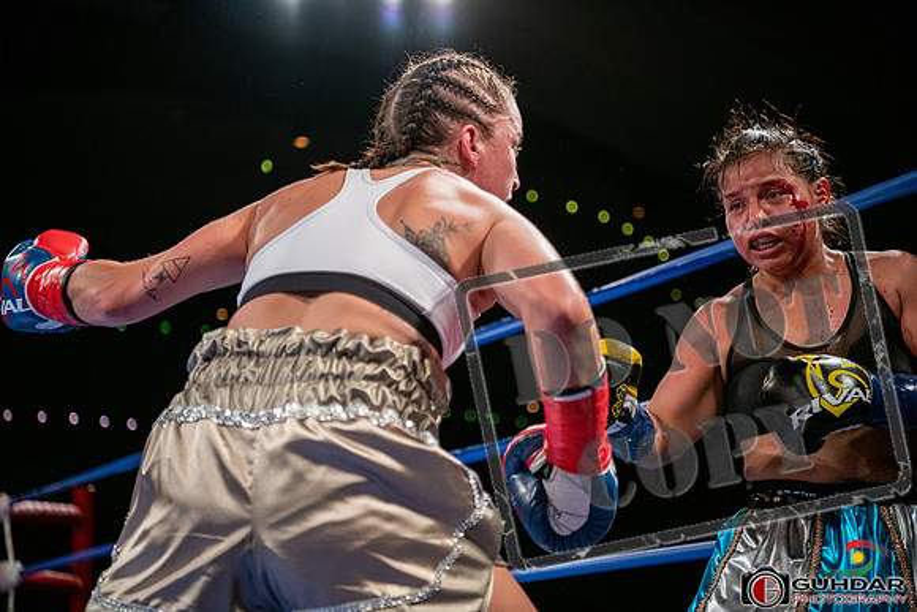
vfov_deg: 23.4
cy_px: 306
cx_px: 458
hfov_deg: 34.5
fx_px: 1478
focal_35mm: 58
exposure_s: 1/1250
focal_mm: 58
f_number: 2.8
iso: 1600
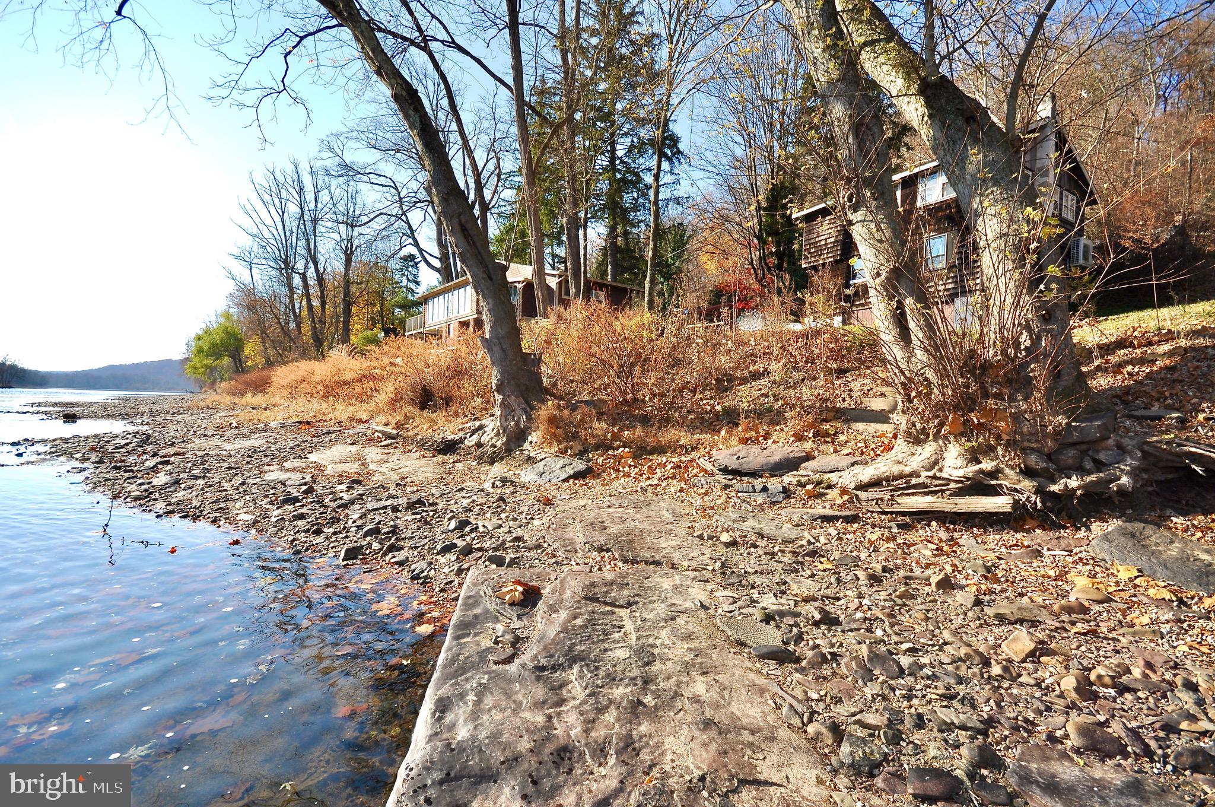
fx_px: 506
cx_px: 608
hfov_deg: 100.5
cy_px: 404
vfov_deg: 77.2
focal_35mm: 15
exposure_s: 1/200
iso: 100
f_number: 8
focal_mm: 10
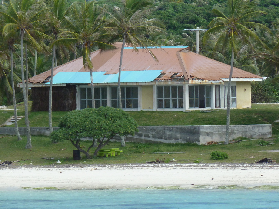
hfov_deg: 5.0
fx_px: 3216
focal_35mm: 399
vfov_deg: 3.7
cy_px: 104
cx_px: 140
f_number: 4.9
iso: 160
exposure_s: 1/500
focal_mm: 49.2
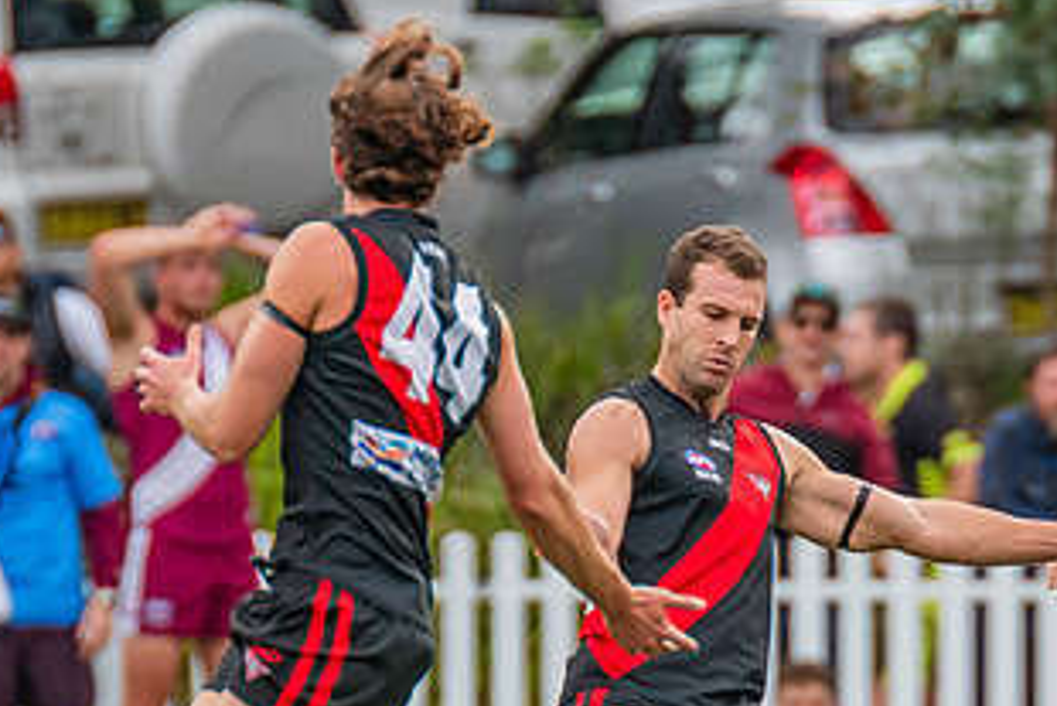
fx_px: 45793
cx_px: 704
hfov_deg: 1.3
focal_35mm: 1559
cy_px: 607
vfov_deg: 0.9
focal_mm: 420
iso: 800
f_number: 5
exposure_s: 1/1250
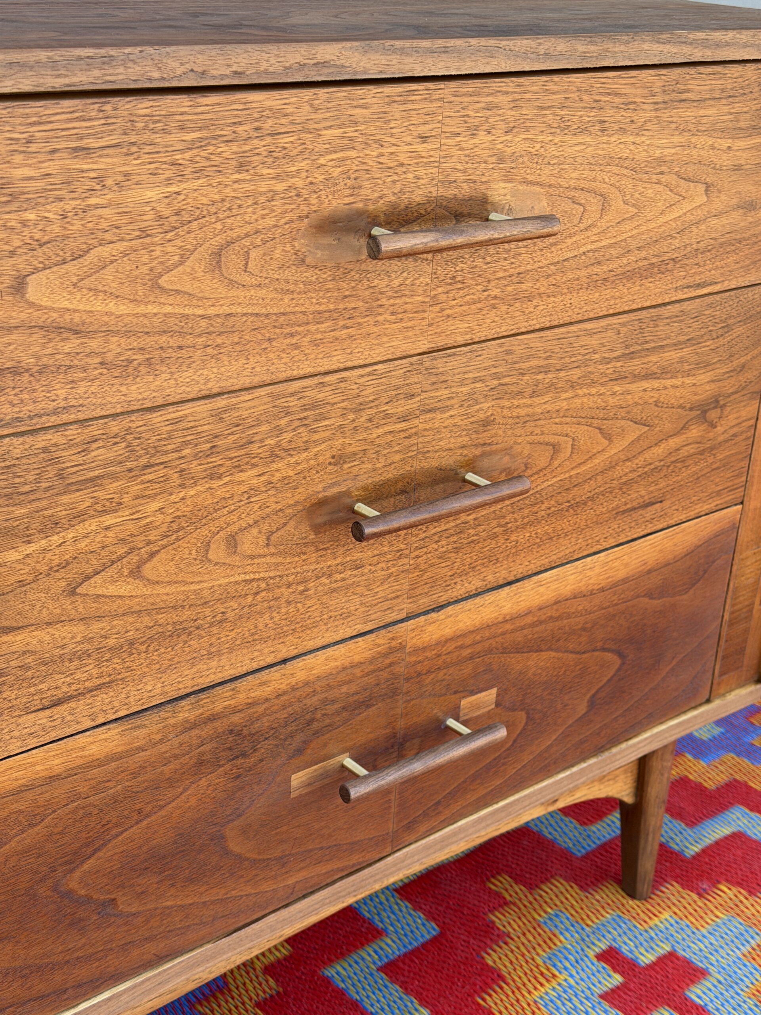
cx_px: 380
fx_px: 1407
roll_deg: -0.6
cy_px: 508
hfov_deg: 30.3
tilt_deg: -20.4
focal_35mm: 48
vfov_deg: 39.7
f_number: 1.78
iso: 50
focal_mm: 6.76
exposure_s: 1/121
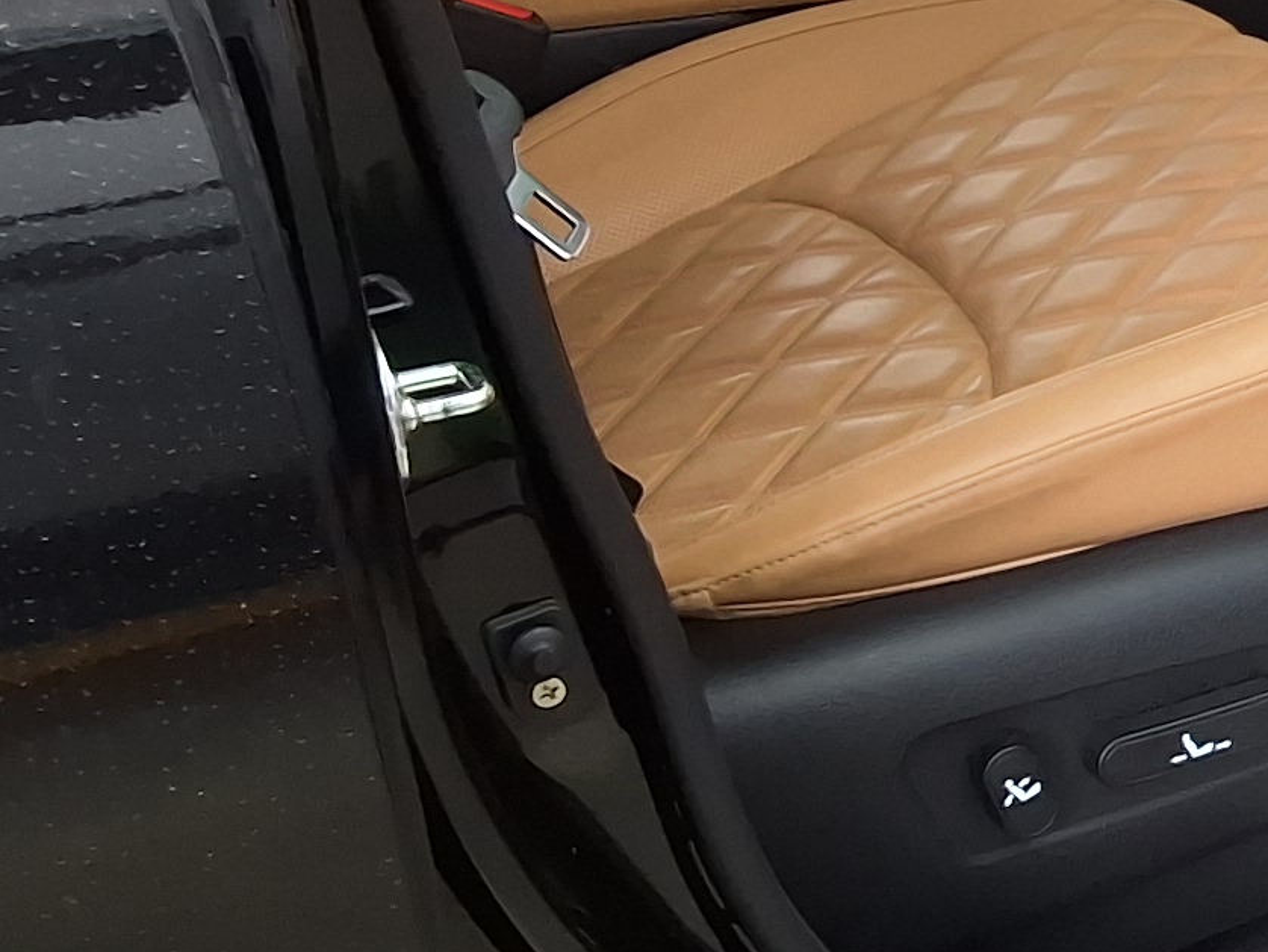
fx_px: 3994
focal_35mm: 109
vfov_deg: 13.5
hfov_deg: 15.7
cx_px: 2215
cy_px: 206
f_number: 1.9
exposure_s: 1/60
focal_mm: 2.91
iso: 40
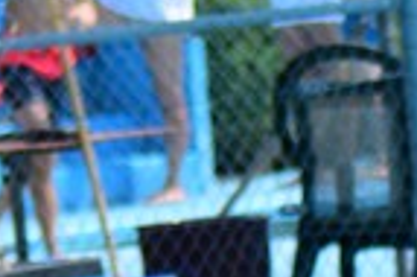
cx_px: -630
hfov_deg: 2.7
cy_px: -424
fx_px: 8724
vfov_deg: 1.8
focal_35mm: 754
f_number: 4
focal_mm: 70
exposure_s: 1/1600
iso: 250
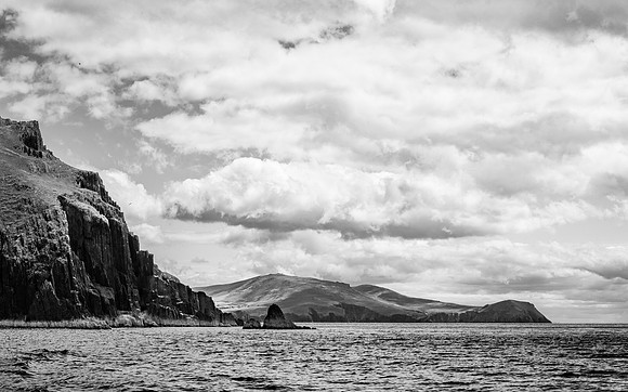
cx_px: 273
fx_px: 1379
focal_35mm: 81
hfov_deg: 25.6
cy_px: 236
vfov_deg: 16.2
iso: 125
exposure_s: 1/320
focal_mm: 70
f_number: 11
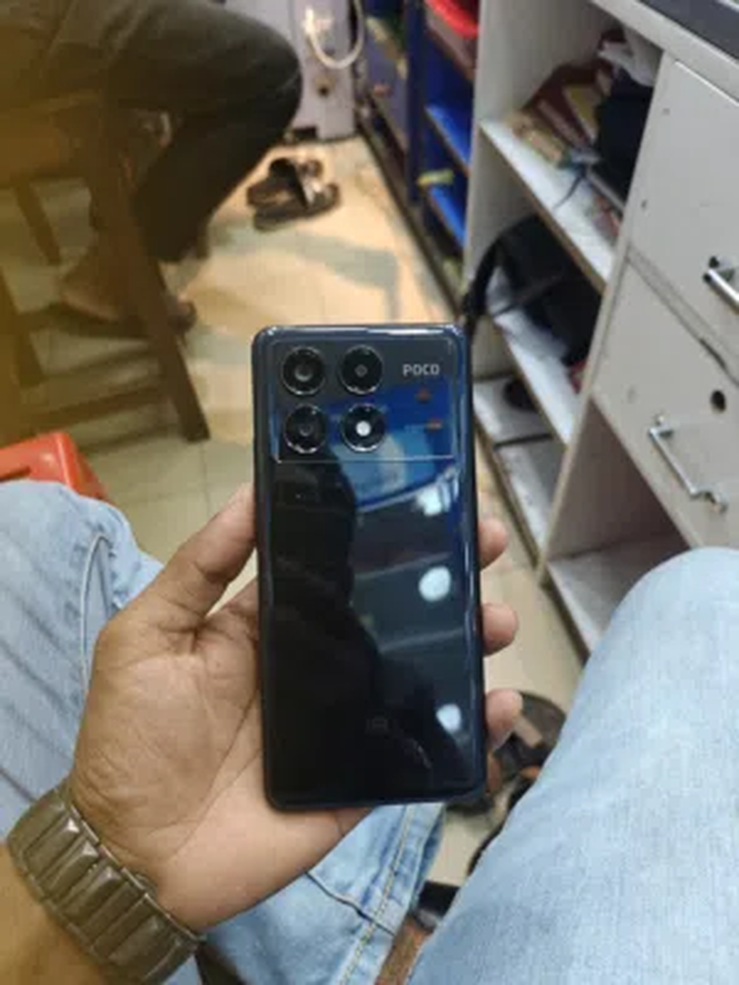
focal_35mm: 23
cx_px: 370
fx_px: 655
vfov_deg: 73.9
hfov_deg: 58.9
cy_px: 492
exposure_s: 1/120
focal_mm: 6.06
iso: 320
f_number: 1.6
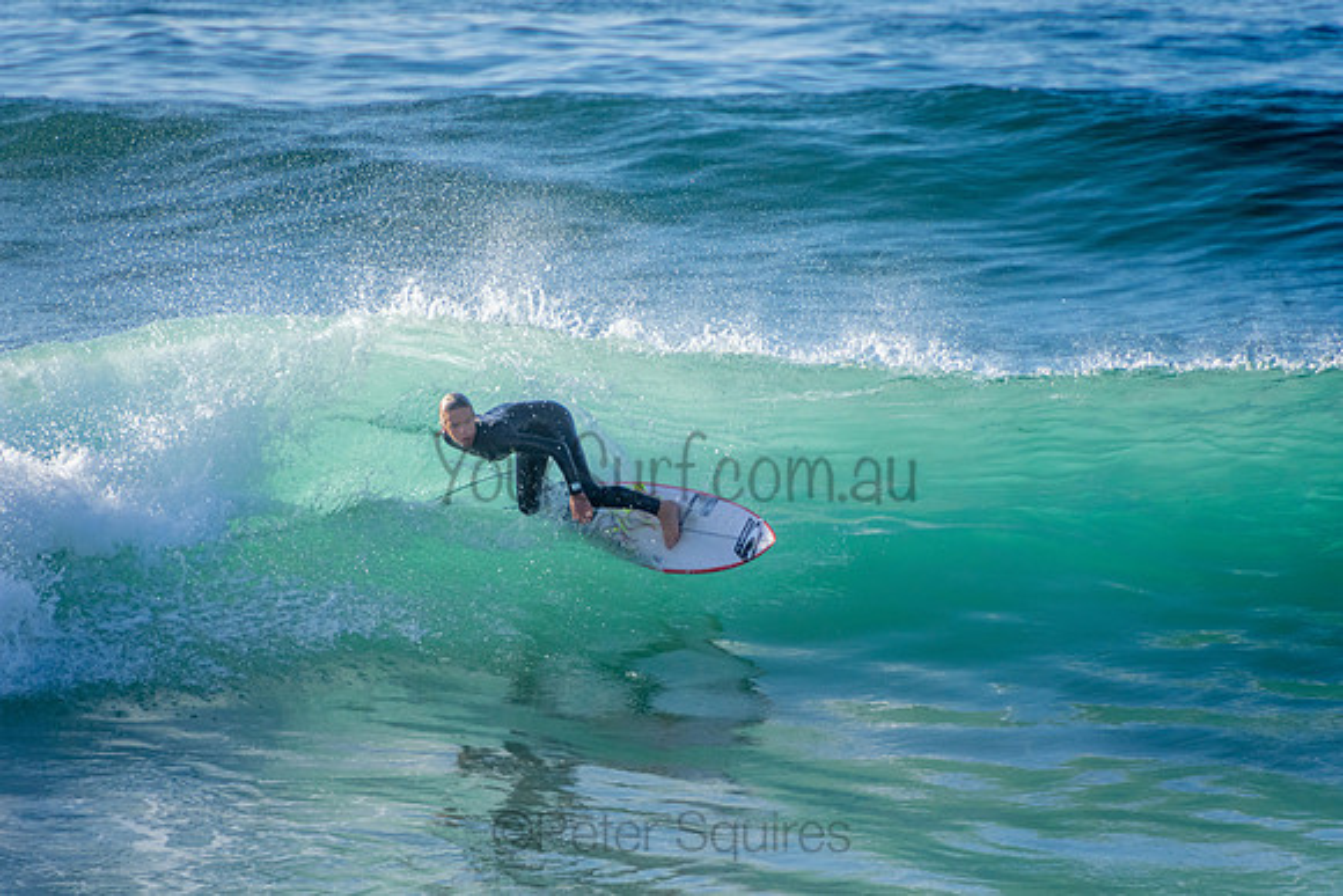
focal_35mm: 600
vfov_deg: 2.3
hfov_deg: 3.4
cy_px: 448
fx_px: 22388
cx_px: 672
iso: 320
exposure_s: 1/2000
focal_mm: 400
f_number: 5.6
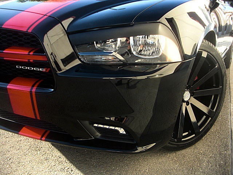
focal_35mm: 36
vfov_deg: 39.7
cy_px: 88
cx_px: 116
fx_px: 242
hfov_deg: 51.4
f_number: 2.8
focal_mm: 6.3
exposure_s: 1/100
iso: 50
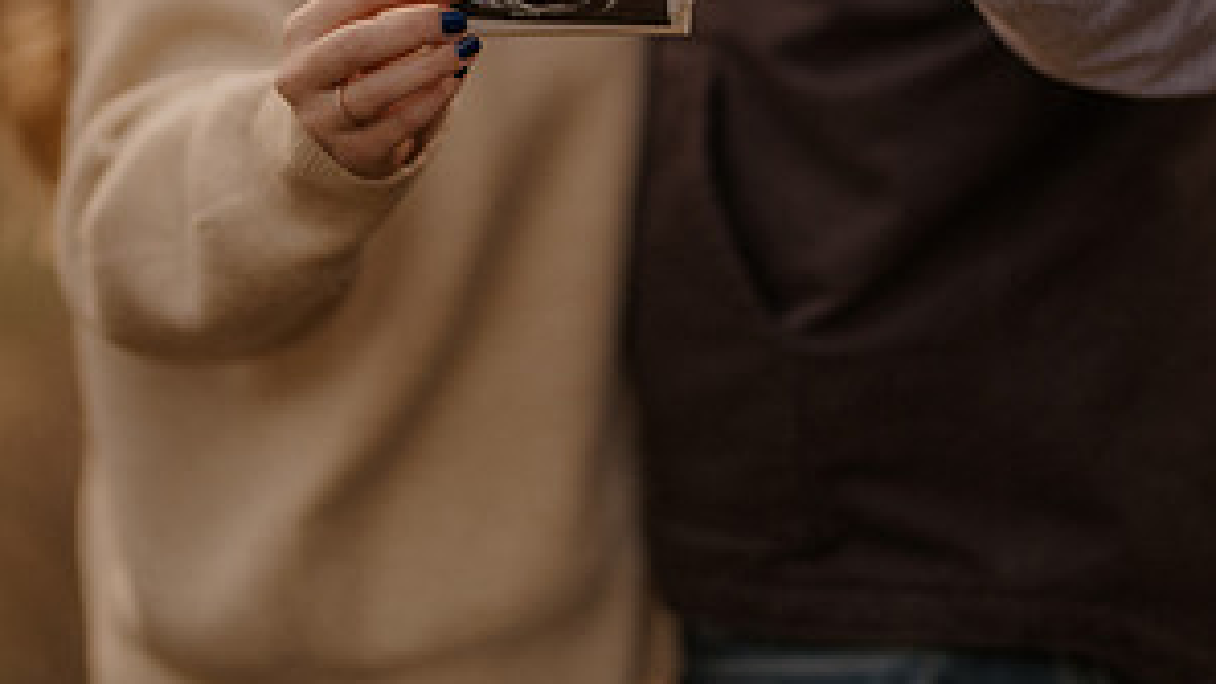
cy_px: -115
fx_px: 4352
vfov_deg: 8.9
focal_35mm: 135
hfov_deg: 15.9
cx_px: 610
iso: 320
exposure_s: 1/1000
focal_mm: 85
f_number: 1.4
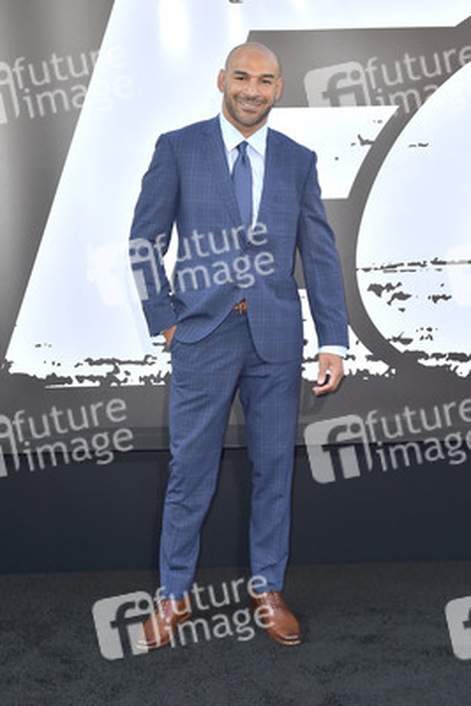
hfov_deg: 36.9
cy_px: 353
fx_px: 706
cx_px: 236
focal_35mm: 36
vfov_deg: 53.1
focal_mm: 36
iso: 320
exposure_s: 1/250
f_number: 6.3
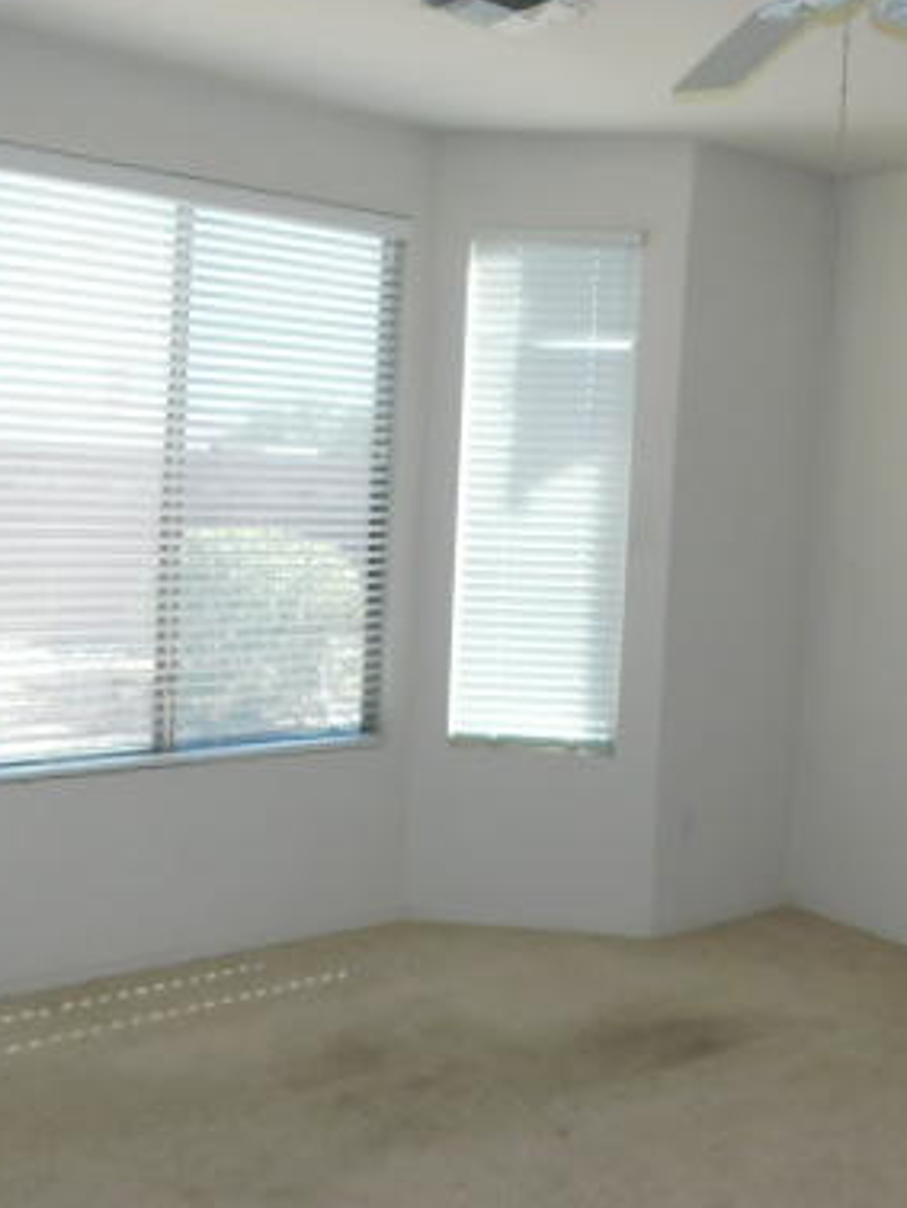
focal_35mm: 39
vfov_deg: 47.8
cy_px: 542
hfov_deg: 36.6
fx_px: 1362
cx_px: 574
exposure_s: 1/125
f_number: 3
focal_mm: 4
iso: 125
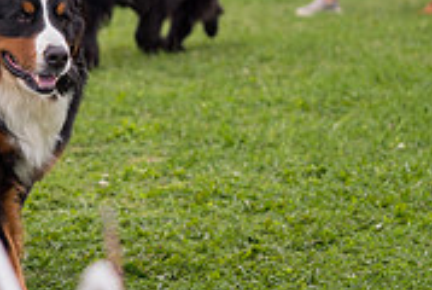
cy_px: -66
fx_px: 3149
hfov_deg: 7.8
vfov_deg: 5.2
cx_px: -80
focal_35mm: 262
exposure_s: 1/1000
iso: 100
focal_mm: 81
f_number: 2.8
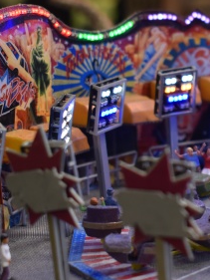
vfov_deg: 12.8
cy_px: 118
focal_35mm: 154
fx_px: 1245
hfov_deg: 9.3
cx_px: 335
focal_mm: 40
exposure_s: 1/60
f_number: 5
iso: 500
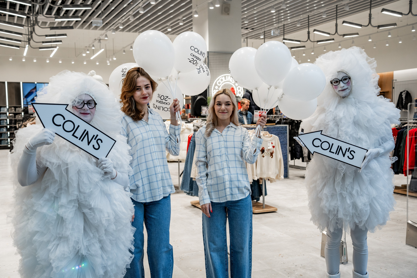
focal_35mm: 41
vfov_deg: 32.6
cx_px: 208
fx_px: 475
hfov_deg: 47.4
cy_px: 139
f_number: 4
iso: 800
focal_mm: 41
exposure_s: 1/250
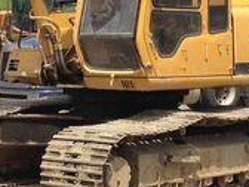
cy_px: -70
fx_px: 1129
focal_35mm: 157
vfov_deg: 9.3
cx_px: 56
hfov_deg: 12.5
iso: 50
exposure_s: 1/2169
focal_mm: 4.12
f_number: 2.4
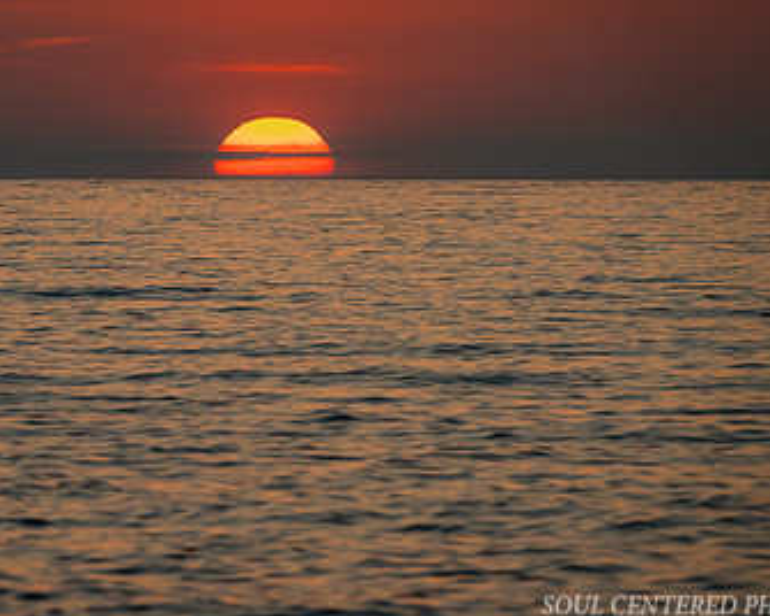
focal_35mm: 551
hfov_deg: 3.5
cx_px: 250
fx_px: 12557
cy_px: 279
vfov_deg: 2.8
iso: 400
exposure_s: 1/125
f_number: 9
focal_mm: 300
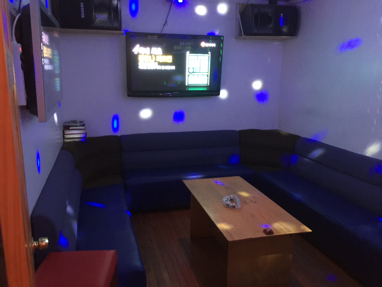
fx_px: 320
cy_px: 144
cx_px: 191
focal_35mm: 29
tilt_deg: -13.2
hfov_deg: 61.7
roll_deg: -0.7
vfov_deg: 48.2
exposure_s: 1/4
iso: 160
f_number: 2.2
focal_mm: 4.15
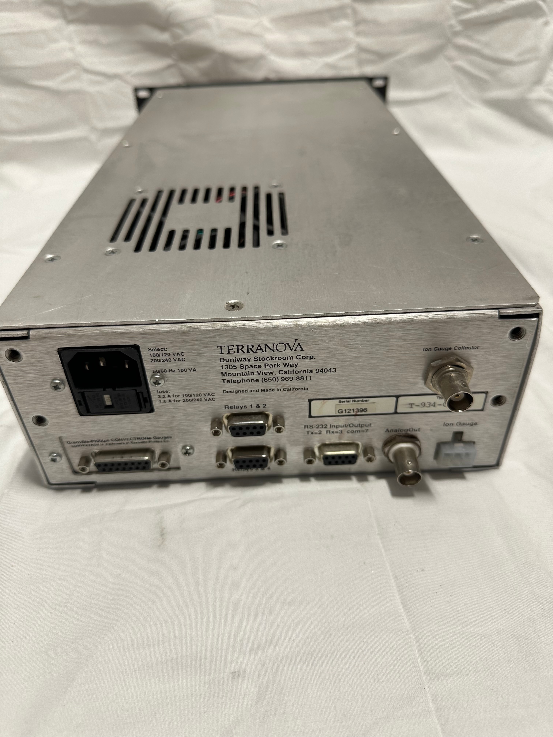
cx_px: 276
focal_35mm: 24
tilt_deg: -37.7
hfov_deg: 56.8
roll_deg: +2.2
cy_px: 368
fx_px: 511
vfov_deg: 71.6
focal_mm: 6.86
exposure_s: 1/120
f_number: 1.78
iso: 64
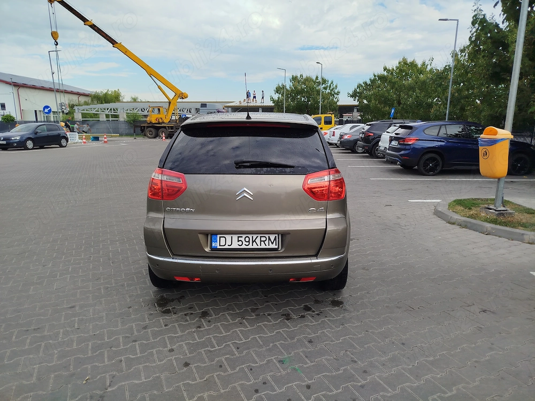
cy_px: 200
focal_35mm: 24
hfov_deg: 71.6
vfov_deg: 56.8
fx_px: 371
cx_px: 268
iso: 50
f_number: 1.7
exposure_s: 1/693
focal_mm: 5.31
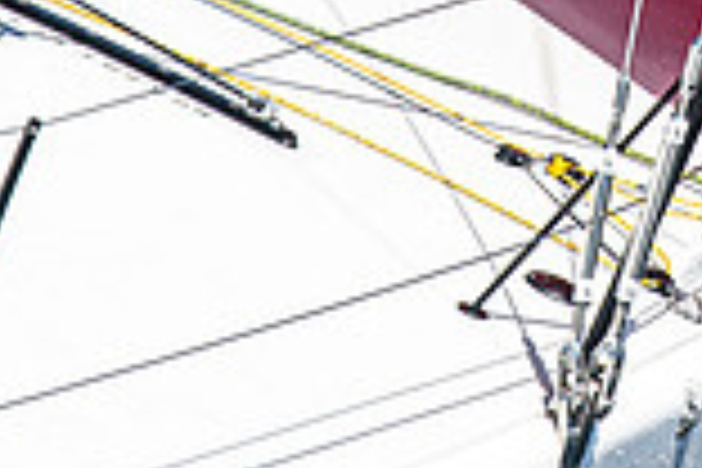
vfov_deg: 0.8
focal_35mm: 1671
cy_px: -304
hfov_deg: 1.2
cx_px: 824
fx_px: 32582
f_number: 5
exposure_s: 1/2500
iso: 320
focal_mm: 300
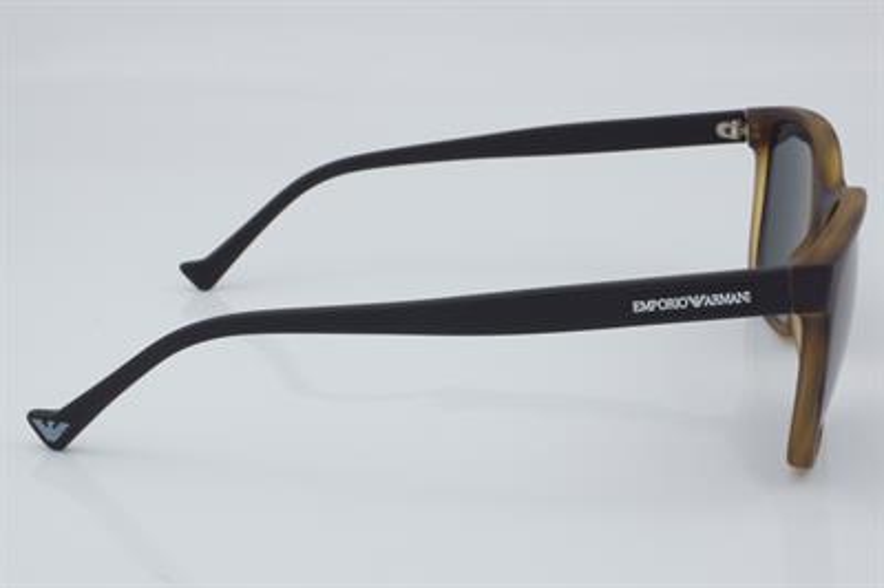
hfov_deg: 27.0
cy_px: 294
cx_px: 442
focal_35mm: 75
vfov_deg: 18.2
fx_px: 1840
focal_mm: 50
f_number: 32
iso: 100
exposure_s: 1/4
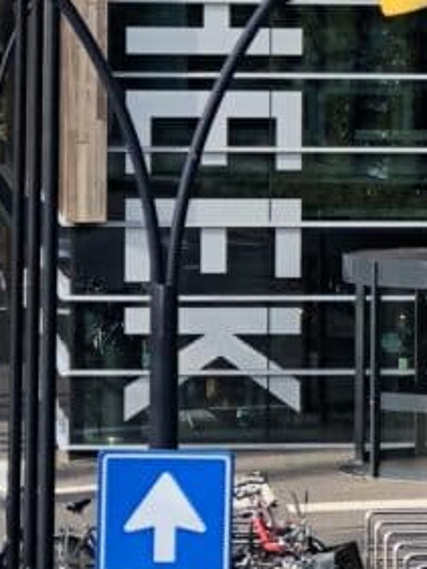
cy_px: 162
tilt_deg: -1.8
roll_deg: +0.3
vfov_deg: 6.1
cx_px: 1062
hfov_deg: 4.5
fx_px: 5325
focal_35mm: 324
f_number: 2.8
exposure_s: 1/162
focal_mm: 6.6
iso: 20
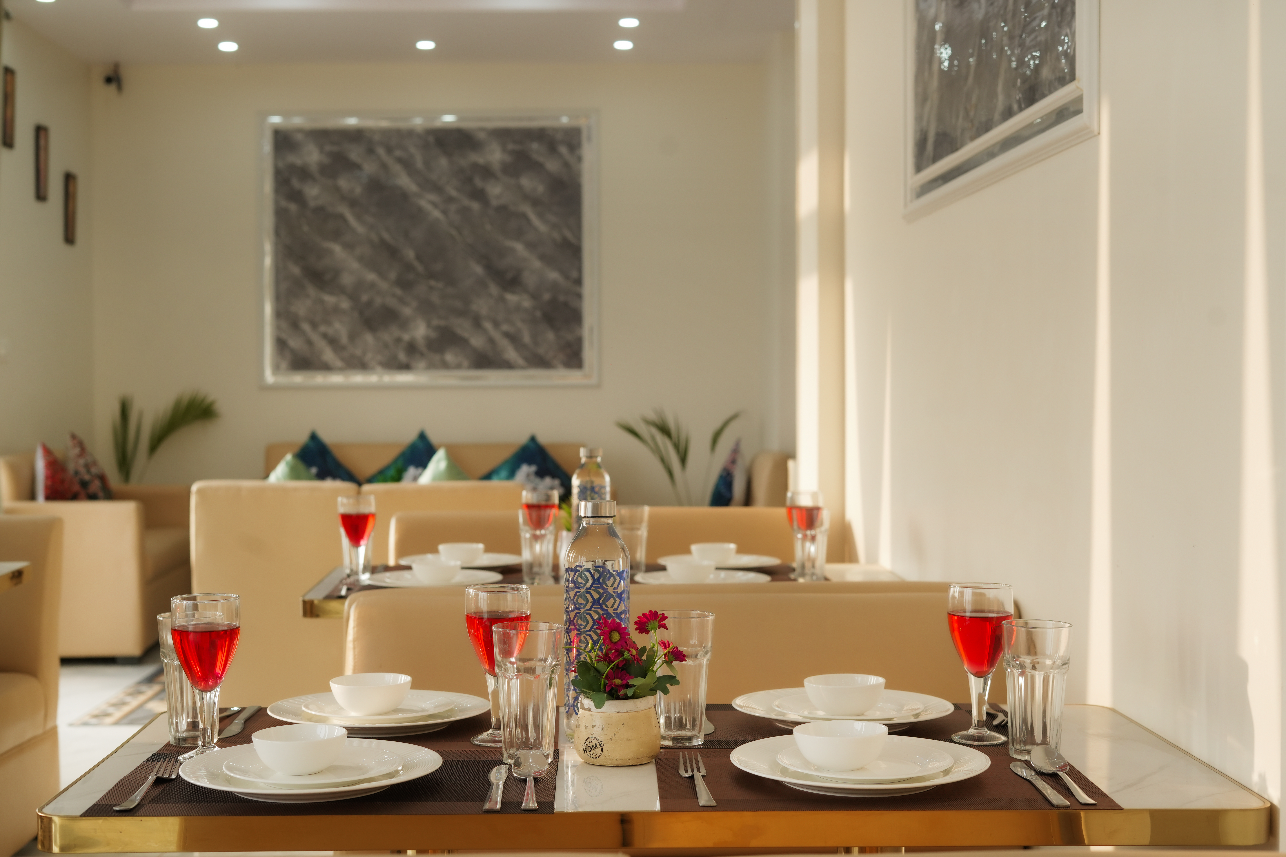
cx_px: 643
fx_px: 1786
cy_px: 428
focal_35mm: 50
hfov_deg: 39.6
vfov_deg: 27.0
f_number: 5
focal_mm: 50
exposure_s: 1/250
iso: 640
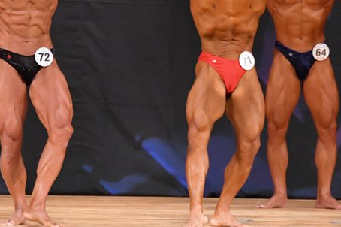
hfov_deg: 4.5
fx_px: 4363
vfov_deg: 3.0
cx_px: 127
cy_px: 65
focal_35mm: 461
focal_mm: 180
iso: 6400
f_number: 5.6
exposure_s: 1/400
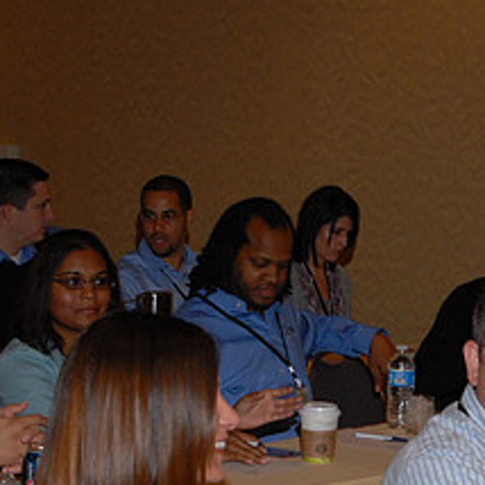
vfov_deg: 14.3
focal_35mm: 121
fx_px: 1920
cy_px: 378
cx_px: 365
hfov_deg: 14.3
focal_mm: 35
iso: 400
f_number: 7.1
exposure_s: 1/30
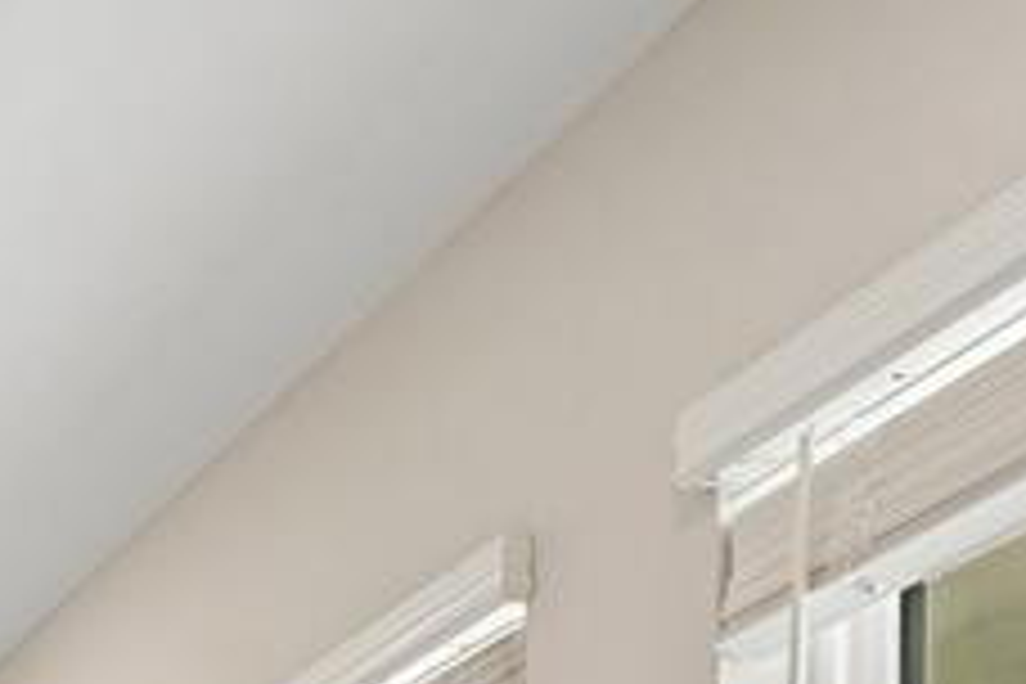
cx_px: -806
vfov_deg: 14.5
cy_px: 1494
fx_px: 2052
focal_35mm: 72
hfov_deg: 20.3
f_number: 8
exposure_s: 1/80
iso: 400
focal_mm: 16
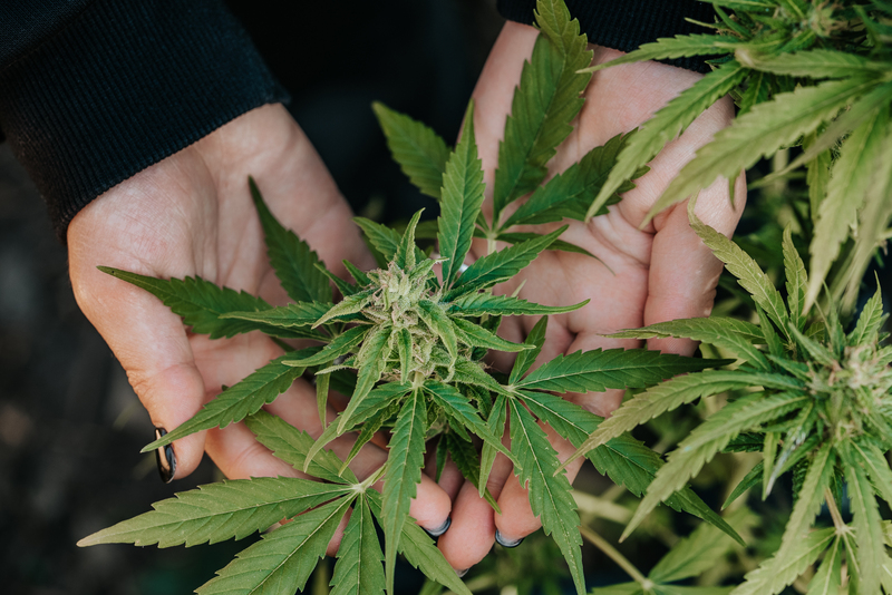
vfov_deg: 15.2
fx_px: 2231
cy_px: 298
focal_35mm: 90
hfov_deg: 22.6
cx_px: 446
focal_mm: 90
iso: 400
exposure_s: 1/160
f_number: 5.6
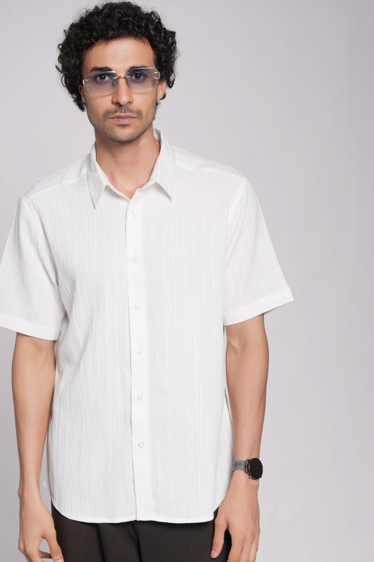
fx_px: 1222
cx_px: 142
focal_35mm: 78
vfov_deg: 25.8
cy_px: 349
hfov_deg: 17.4
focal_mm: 58.3
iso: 200
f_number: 8
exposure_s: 1/160
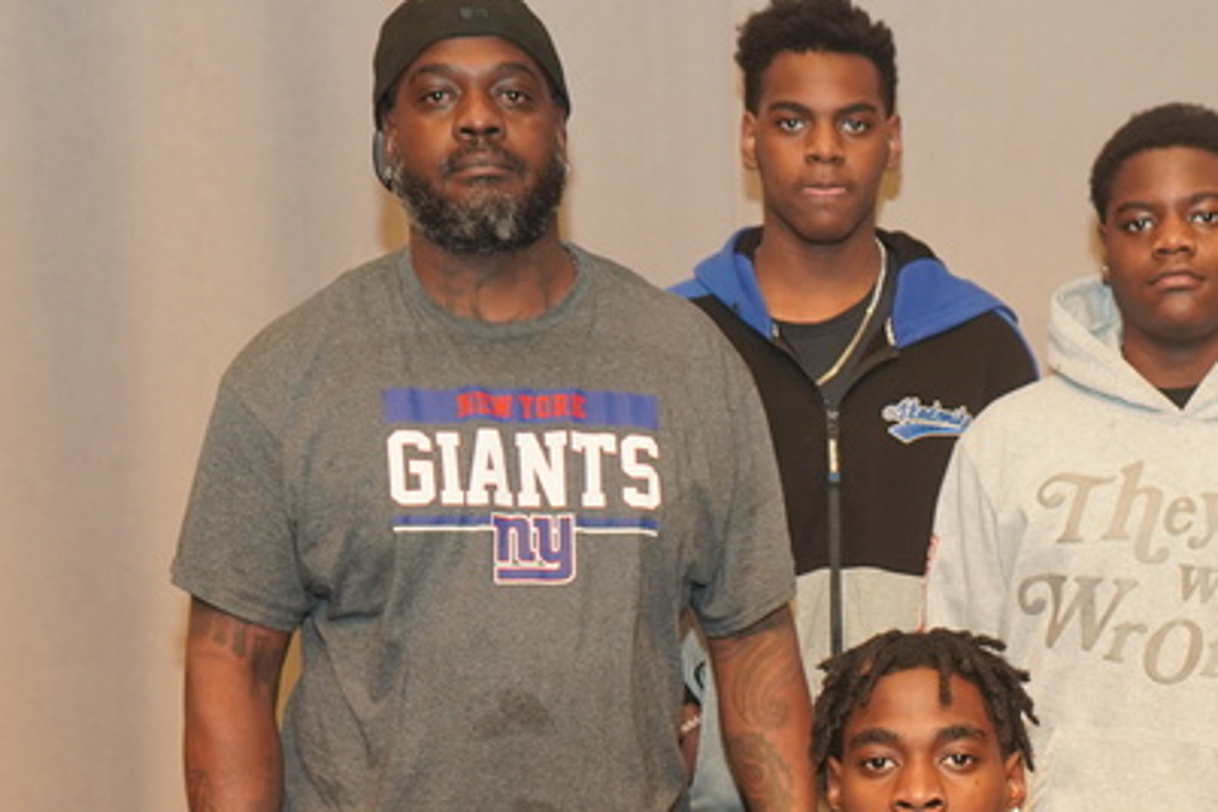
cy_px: 859
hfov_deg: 23.7
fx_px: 2842
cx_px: 1051
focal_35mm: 84
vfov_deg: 15.9
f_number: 4
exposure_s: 1/160
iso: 1250
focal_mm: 33
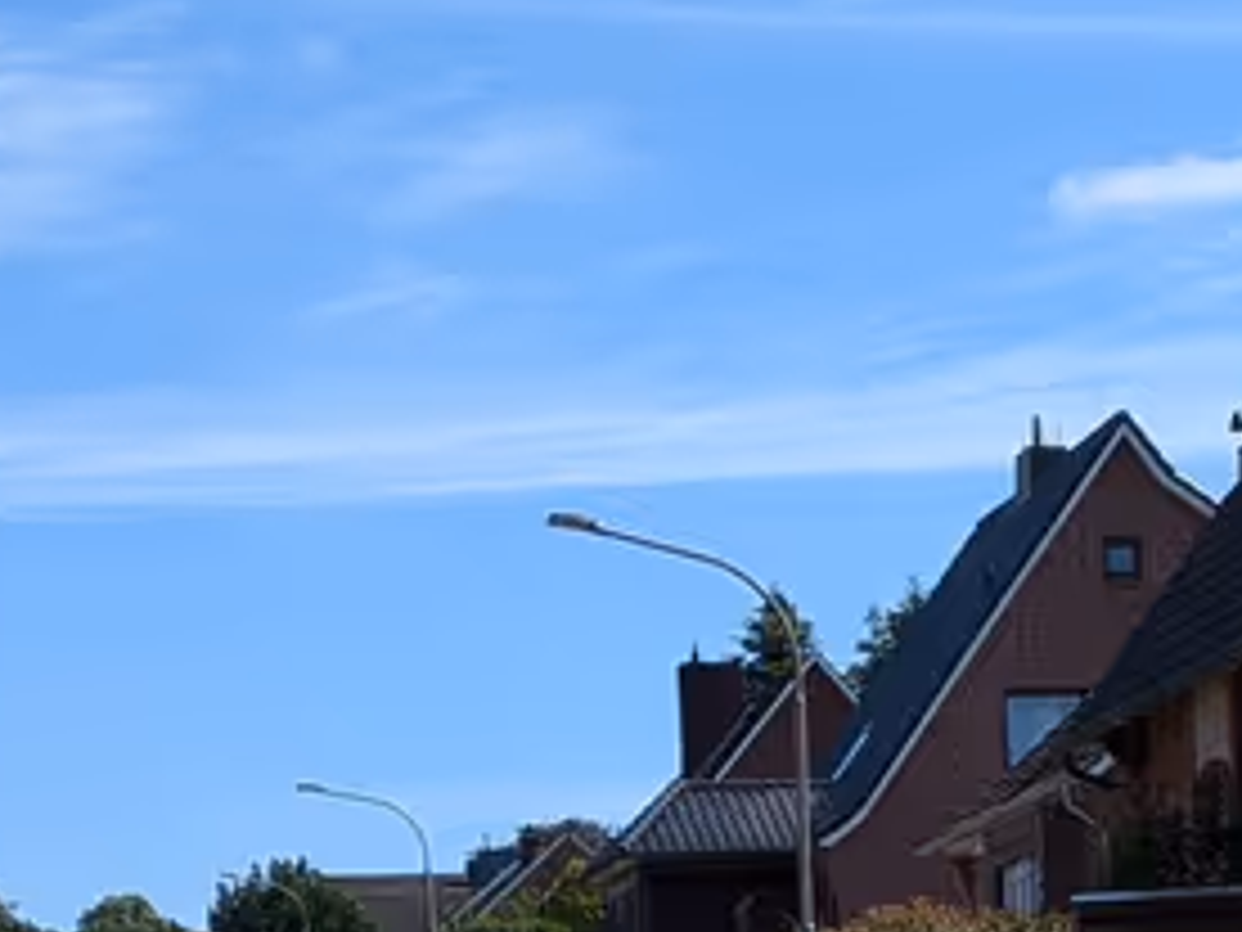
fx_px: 4485
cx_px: 940
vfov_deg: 11.4
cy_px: 1373
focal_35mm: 125
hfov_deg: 15.7
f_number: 1.7
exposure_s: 1/1527
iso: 29
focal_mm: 4.53
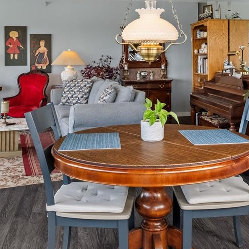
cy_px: 52
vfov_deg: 37.1
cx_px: 146
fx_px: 358
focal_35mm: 44
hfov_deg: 38.2
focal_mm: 10
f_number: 8
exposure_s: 1
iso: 500
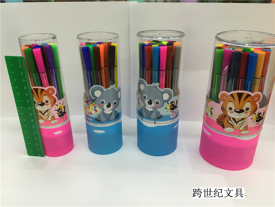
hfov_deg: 61.7
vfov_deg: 48.2
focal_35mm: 29
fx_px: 230
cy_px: 104
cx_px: 138
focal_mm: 4.15
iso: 50
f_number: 2.2
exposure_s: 1/33
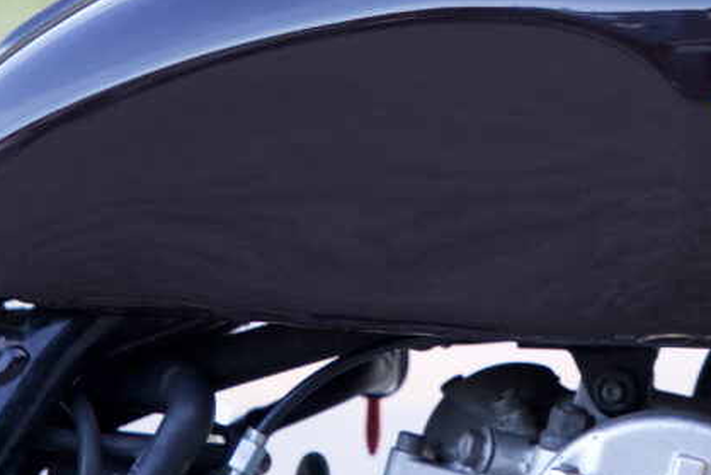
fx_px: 8179
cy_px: -25
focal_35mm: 414
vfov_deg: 3.3
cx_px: 536
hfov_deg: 5.0
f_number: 5.6
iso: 4000
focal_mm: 169
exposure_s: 1/200
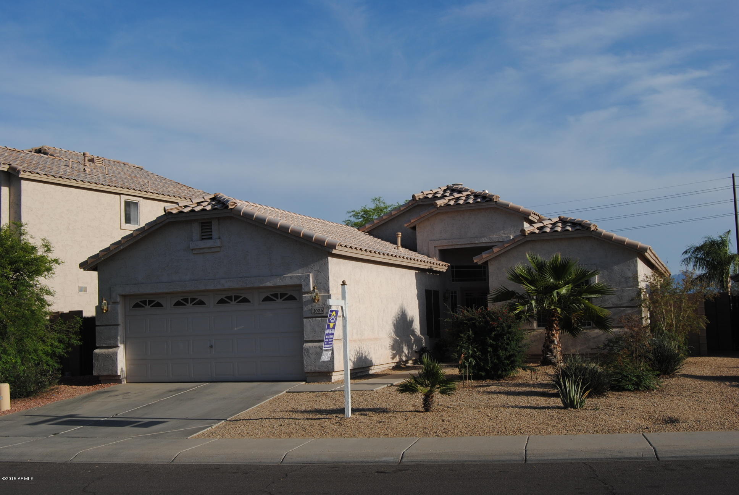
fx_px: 863
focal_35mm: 42
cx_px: 370
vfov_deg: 32.0
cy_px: 248
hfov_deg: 46.3
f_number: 9
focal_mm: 28
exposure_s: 1/320
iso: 100
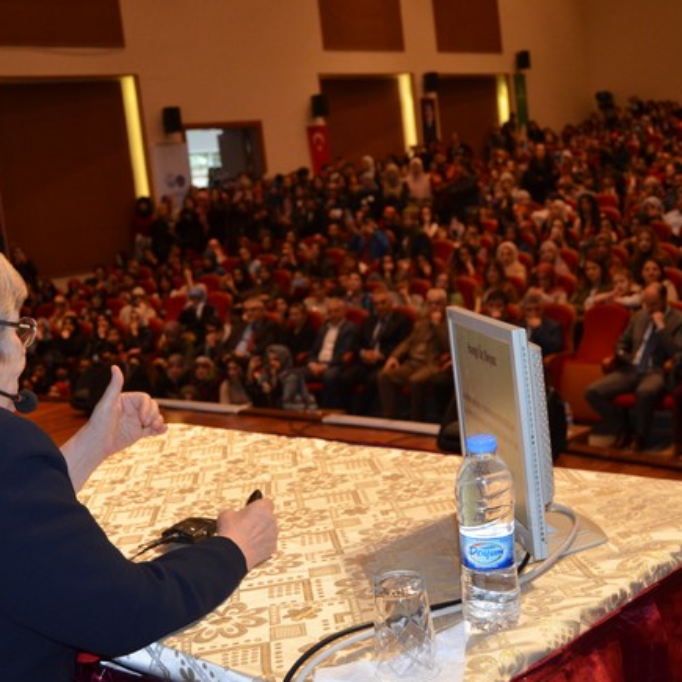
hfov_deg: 36.0
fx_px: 1048
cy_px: 346
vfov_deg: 36.1
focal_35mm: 47
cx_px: 307
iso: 1000
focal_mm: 24
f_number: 3.8
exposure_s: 1/60
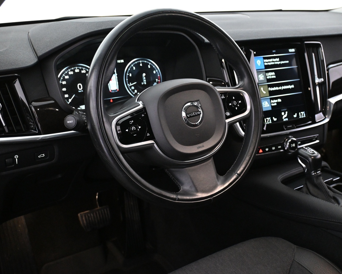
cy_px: 138
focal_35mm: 43
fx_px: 431
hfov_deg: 43.1
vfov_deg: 35.2
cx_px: 206
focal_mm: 25
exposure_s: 1/40
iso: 4000
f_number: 4.2
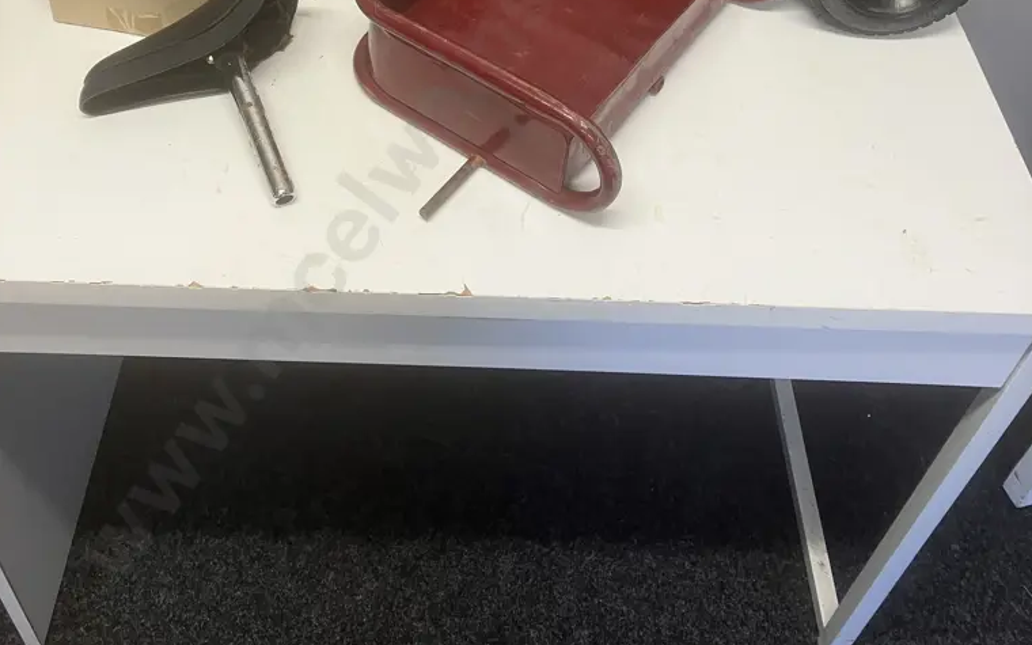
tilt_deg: -38.3
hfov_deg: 49.3
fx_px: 1125
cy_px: 18
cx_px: 515
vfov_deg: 30.0
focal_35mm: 40
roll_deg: -6.8
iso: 80
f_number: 1.8
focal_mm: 3.99
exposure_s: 1/50
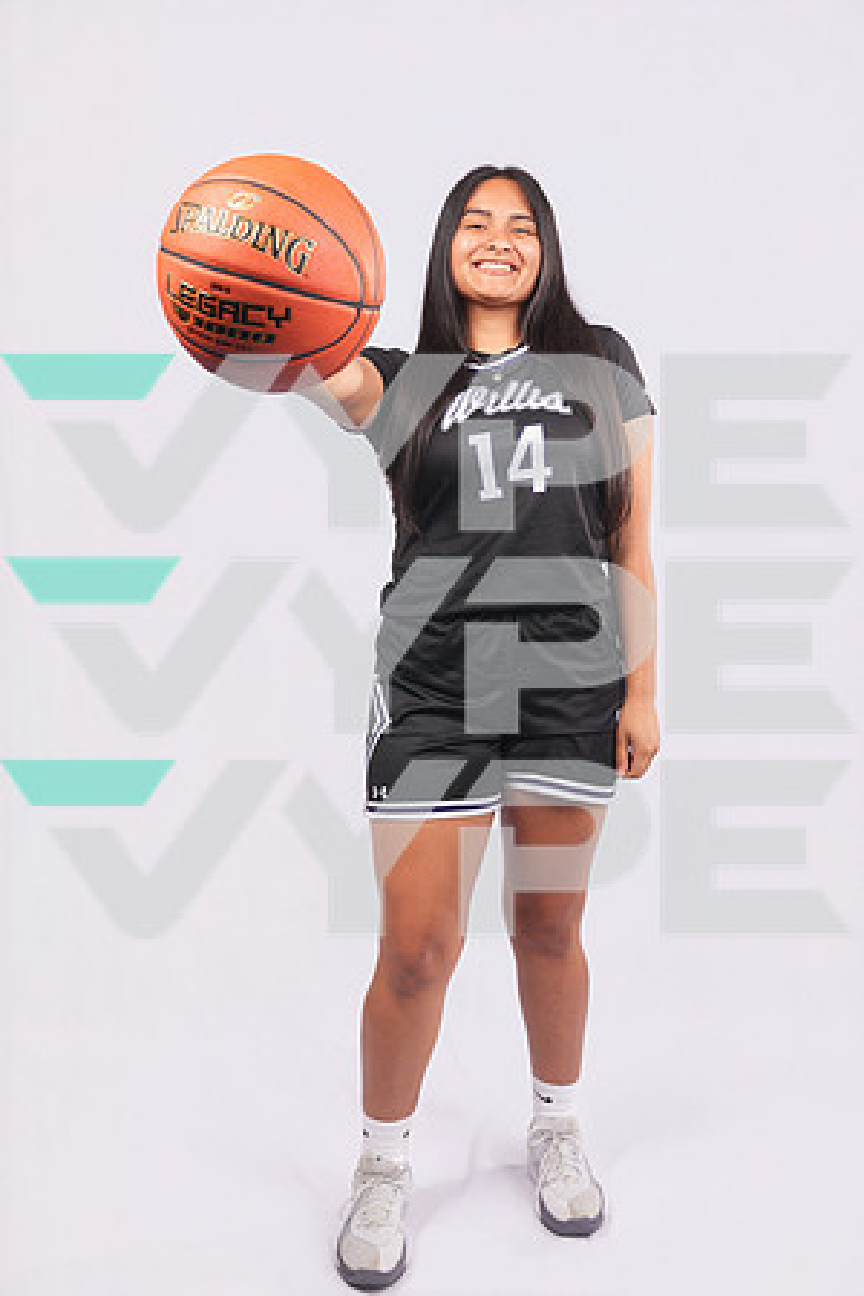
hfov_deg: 38.9
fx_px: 1224
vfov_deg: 55.8
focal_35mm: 34
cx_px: 432
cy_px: 648
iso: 160
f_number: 7.1
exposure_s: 1/200
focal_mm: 34
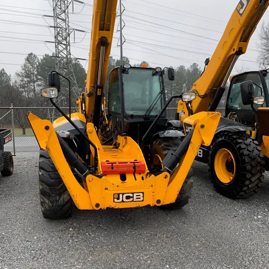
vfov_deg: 52.2
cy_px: 159
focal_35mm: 31
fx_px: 273
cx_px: 134
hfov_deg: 52.5
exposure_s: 1/233
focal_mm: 4.25
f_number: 1.8
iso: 25
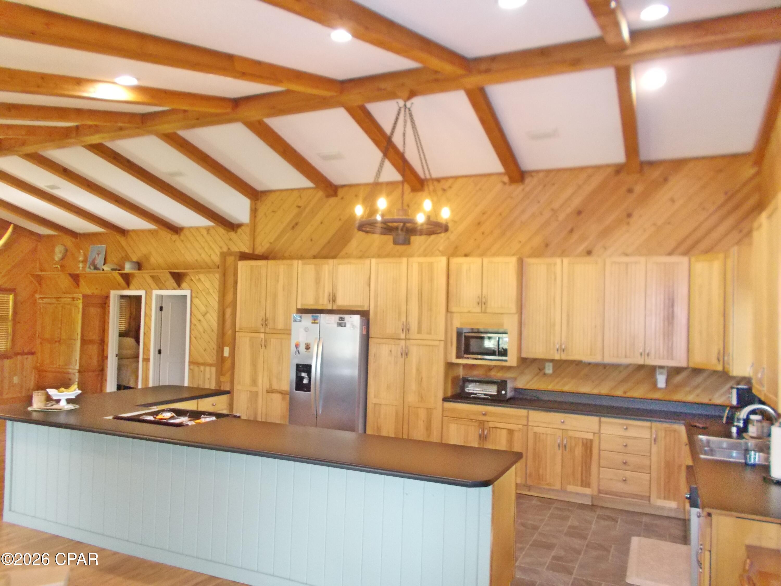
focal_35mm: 26
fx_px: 587
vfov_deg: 53.1
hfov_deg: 67.3
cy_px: 293
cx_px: 390
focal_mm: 4.6
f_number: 3.2
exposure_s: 1/25
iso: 500
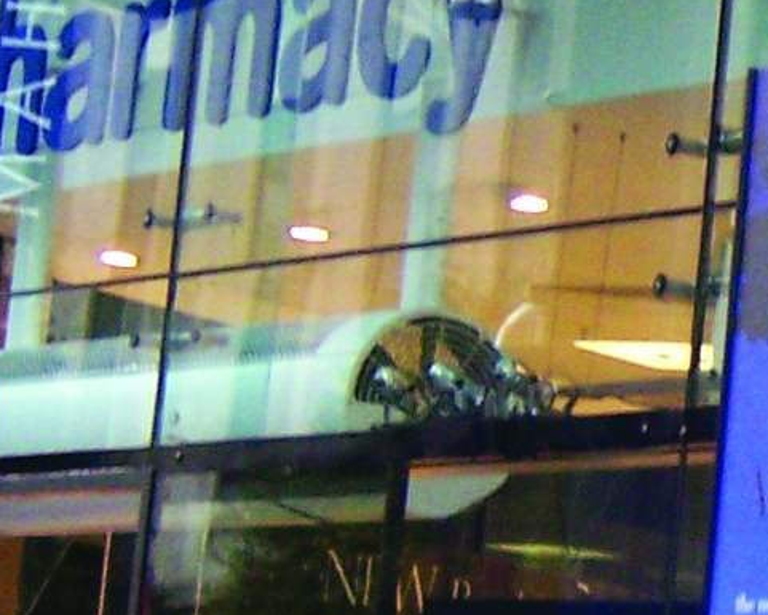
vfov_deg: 7.5
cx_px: 1431
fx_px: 4706
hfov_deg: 8.9
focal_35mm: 207
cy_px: 264
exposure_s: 1/100
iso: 125
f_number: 2.8
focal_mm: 6
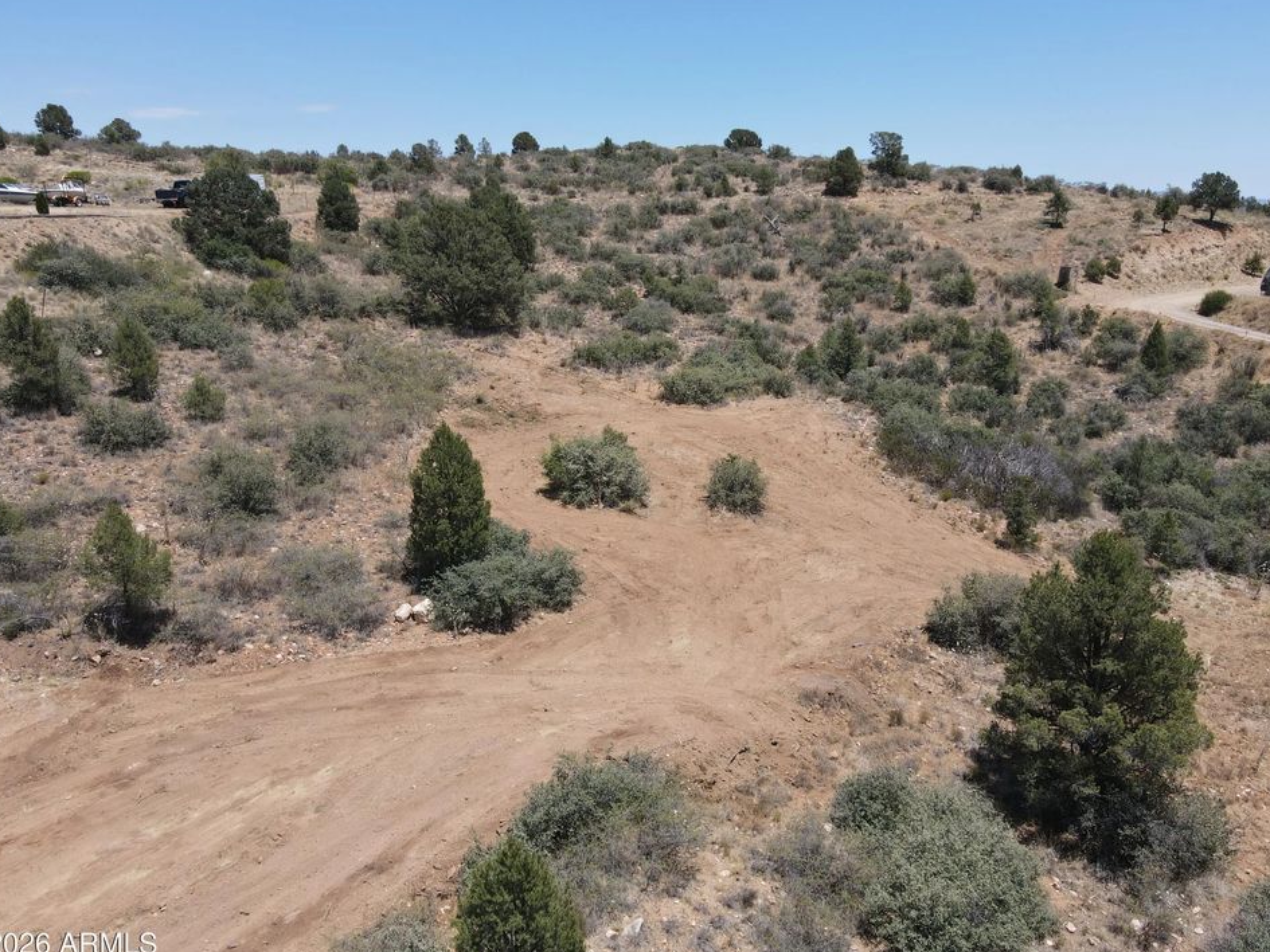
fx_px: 954
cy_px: 475
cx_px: 672
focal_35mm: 26
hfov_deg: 67.2
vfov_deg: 53.1
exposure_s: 1/640
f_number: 2.8
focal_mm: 4.5
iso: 100
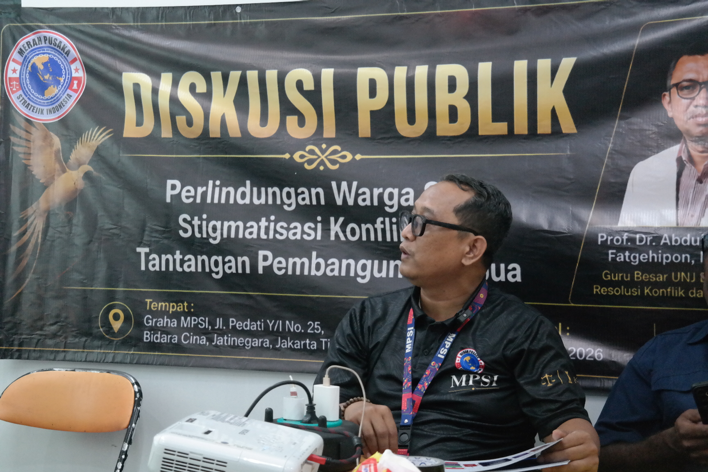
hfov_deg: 32.9
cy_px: 236
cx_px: 354
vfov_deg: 22.3
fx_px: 1200
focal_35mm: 61
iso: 3200
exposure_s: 1/60
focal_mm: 40
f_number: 5
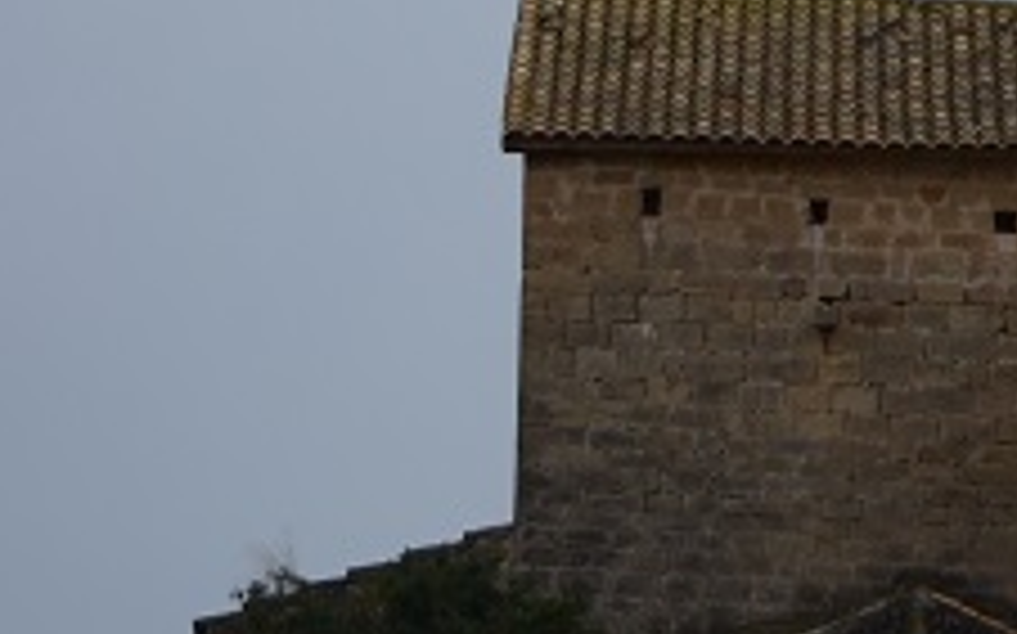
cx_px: 1701
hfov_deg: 4.5
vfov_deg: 2.8
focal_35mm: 465
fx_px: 12882
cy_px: 115
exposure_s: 1/500
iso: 100
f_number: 4.5
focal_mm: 86
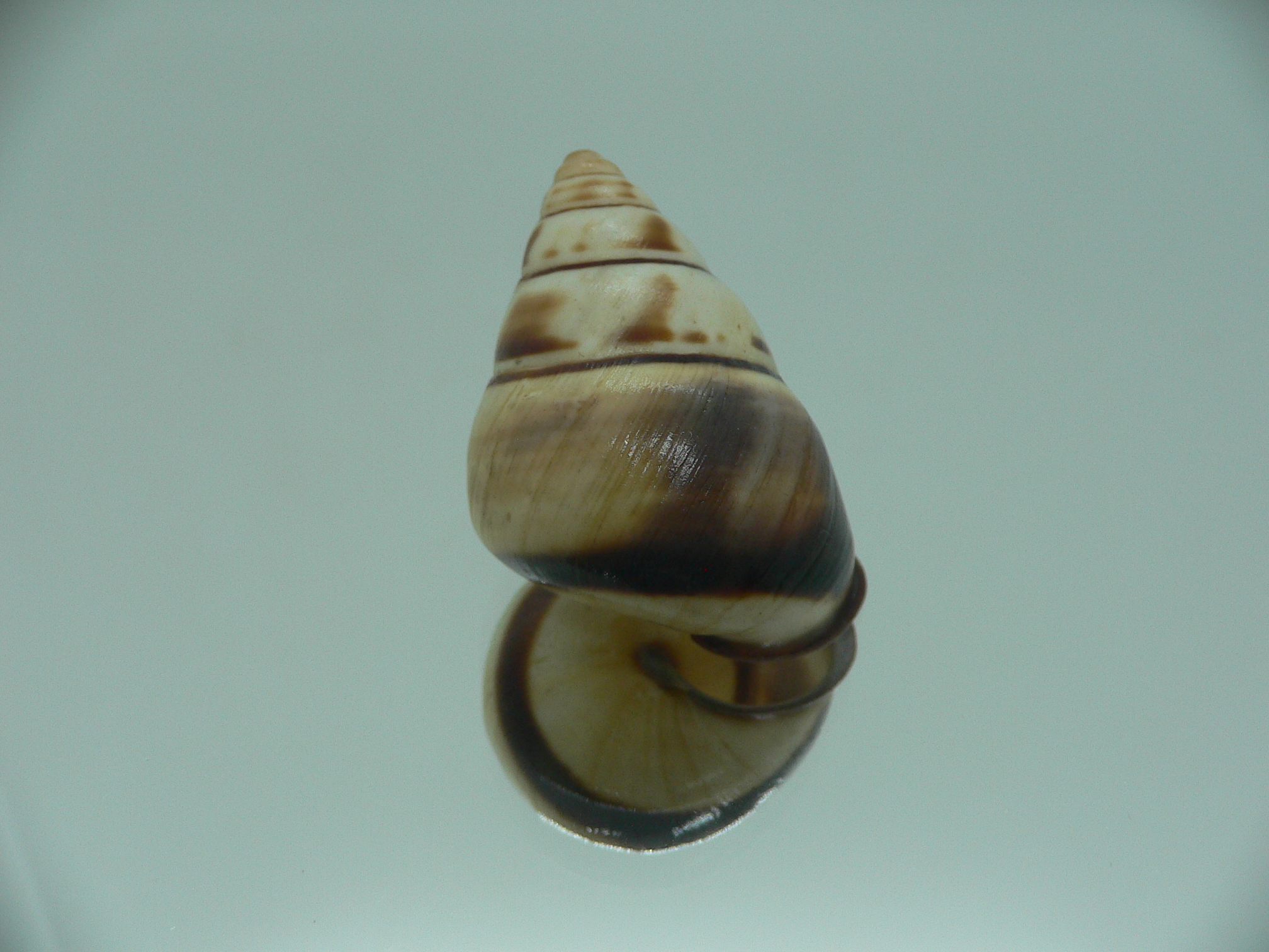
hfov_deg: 52.6
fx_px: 1283
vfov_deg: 40.7
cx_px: 634
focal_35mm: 35
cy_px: 476
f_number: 2.8
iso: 80
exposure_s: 1/60
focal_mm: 4.6
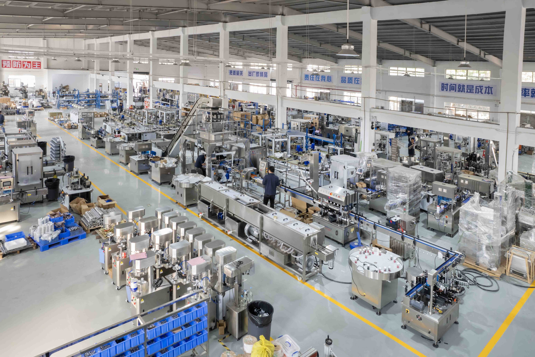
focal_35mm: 22
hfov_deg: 78.6
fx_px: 327
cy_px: 178
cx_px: 268
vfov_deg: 57.2
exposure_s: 1/15
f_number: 2.8
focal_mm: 8.38
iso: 110
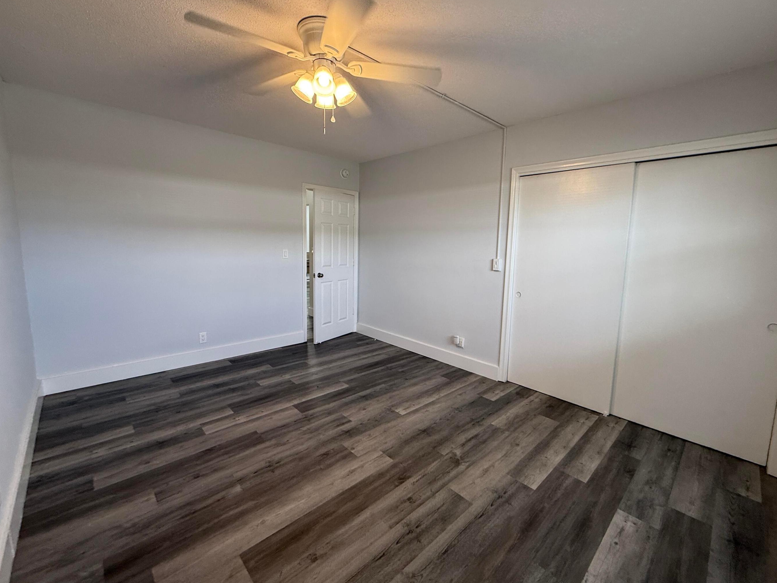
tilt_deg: -7.2
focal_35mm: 15
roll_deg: -1.9
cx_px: 404
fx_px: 337
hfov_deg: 98.1
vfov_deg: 81.7
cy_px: 281
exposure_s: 1/120
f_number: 2.2
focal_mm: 2.22
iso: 160
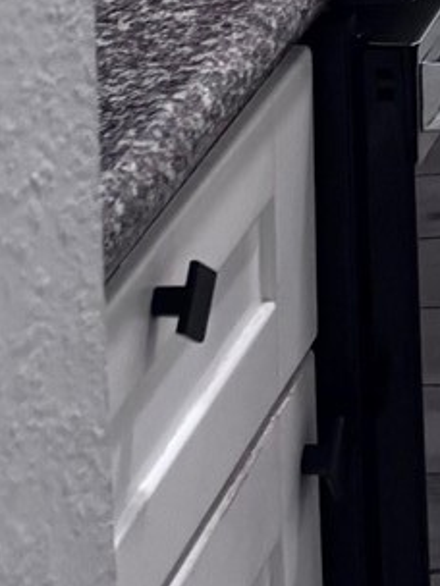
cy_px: -1093
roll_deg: +0.9
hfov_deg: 7.4
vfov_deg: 9.3
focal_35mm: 175
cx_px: 1339
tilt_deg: -2.4
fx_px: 2966
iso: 100
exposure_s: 1/60
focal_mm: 5.96
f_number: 1.6
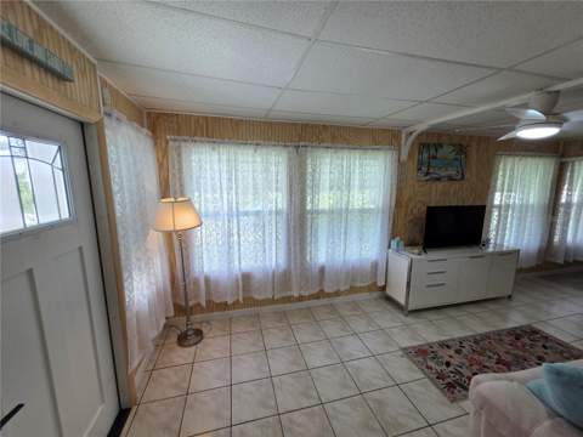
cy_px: 218
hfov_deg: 106.2
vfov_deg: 89.9
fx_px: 219
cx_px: 292
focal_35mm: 13
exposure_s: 1/120
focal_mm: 2.2
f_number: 1.9
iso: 50
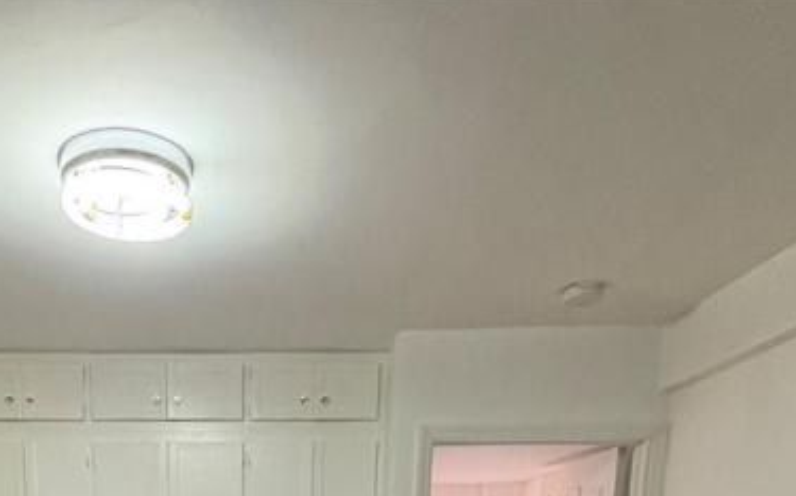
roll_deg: +0.4
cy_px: 752
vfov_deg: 25.1
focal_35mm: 38
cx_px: 225
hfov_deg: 50.0
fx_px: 824
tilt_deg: -7.4
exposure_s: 1/60
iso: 320
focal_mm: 2.22
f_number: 2.2
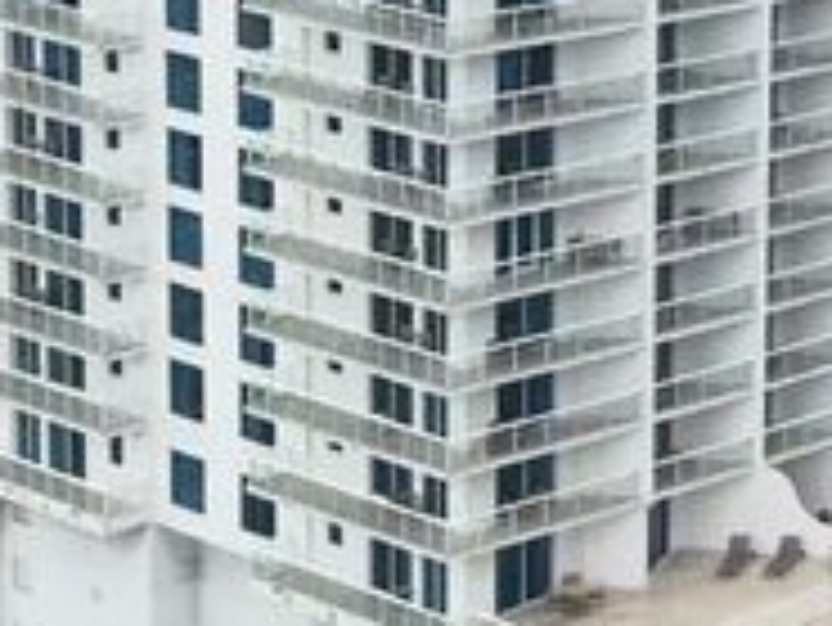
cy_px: -351
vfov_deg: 10.7
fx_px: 3199
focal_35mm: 133
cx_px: 1956
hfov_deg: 12.1
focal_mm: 6.76
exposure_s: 1/988
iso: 100
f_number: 1.78
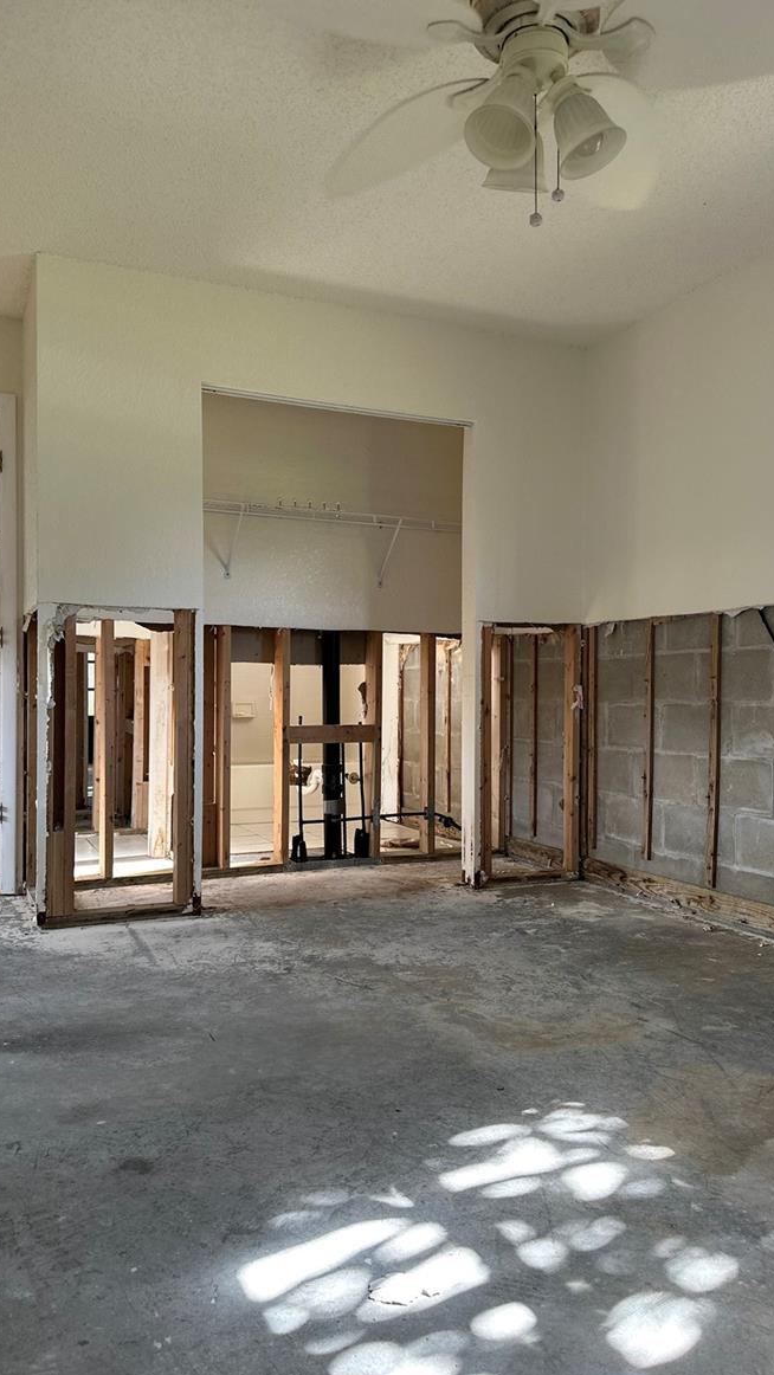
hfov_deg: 42.9
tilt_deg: +0.6
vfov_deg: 69.9
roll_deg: -0.3
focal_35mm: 27
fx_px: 985
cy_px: 691
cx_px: 402
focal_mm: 6.86
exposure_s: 1/121
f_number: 1.78
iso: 160
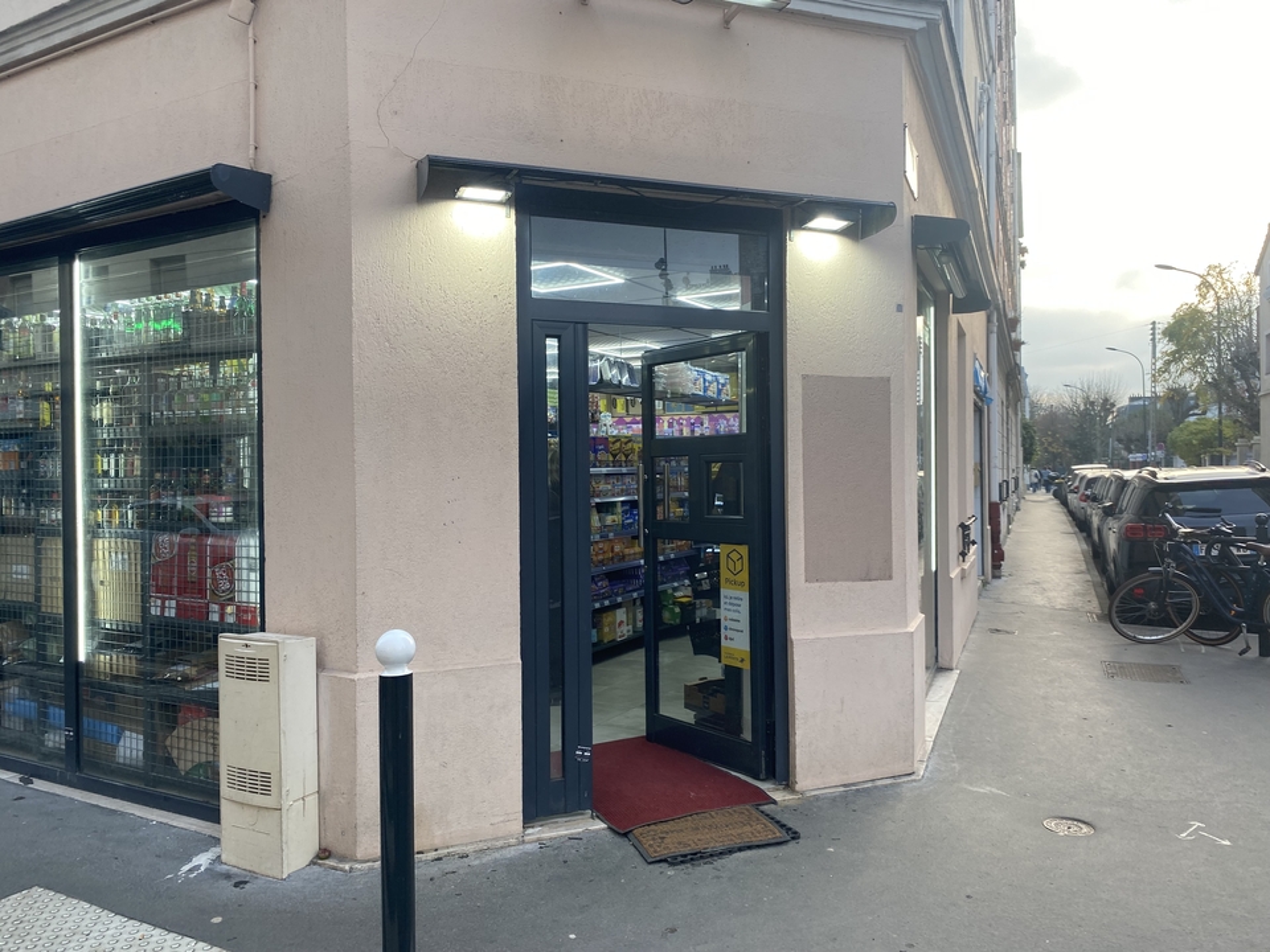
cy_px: 476
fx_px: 954
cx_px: 635
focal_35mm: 26
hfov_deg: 67.3
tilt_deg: +0.4
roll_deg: +2.2
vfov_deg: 53.1
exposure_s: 1/161
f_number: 1.8
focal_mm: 4.25
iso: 32
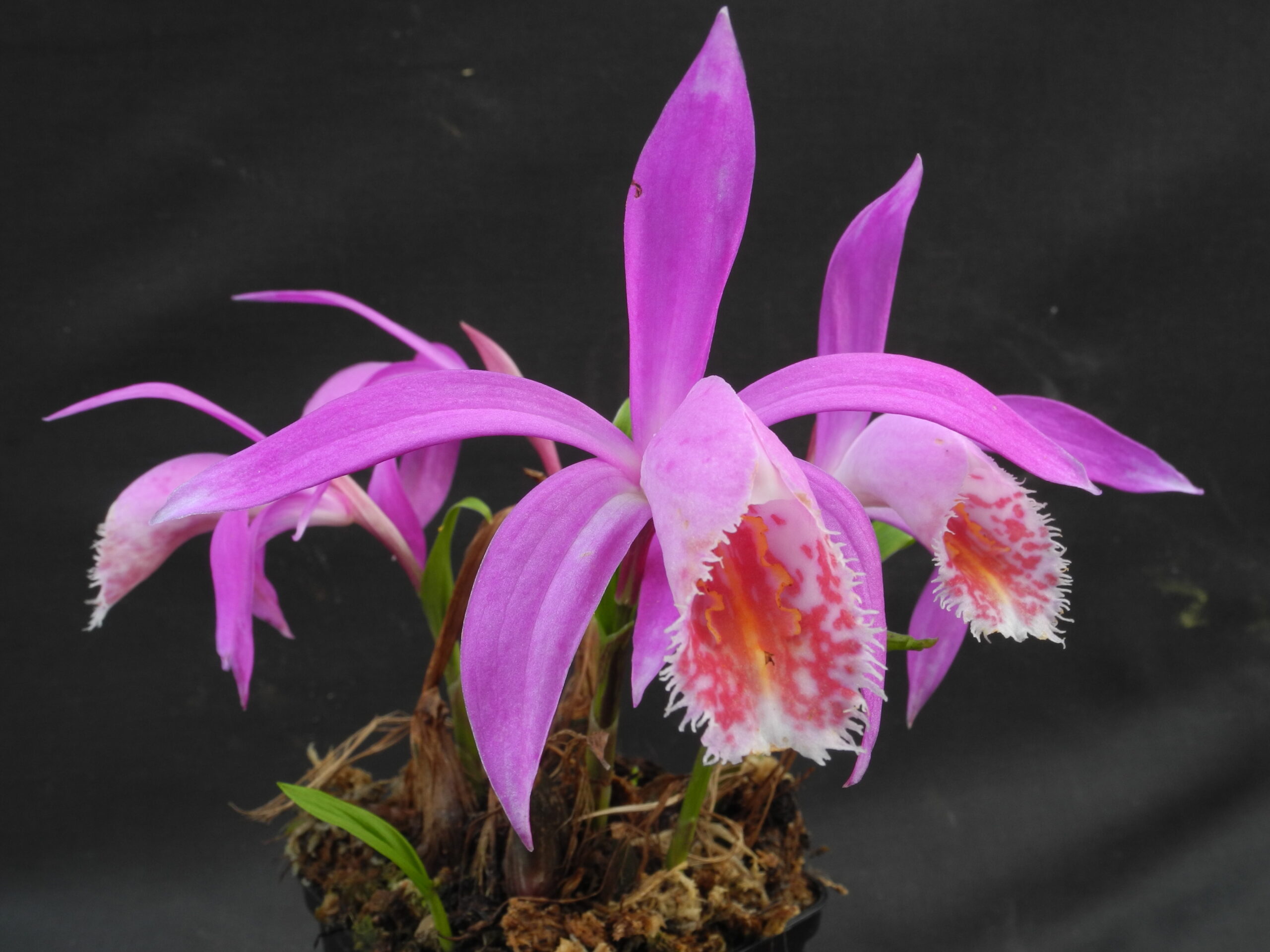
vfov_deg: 49.7
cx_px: 635
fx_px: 1027
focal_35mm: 28
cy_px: 476
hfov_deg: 63.4
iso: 100
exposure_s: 1/40
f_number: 5.6
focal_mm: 6
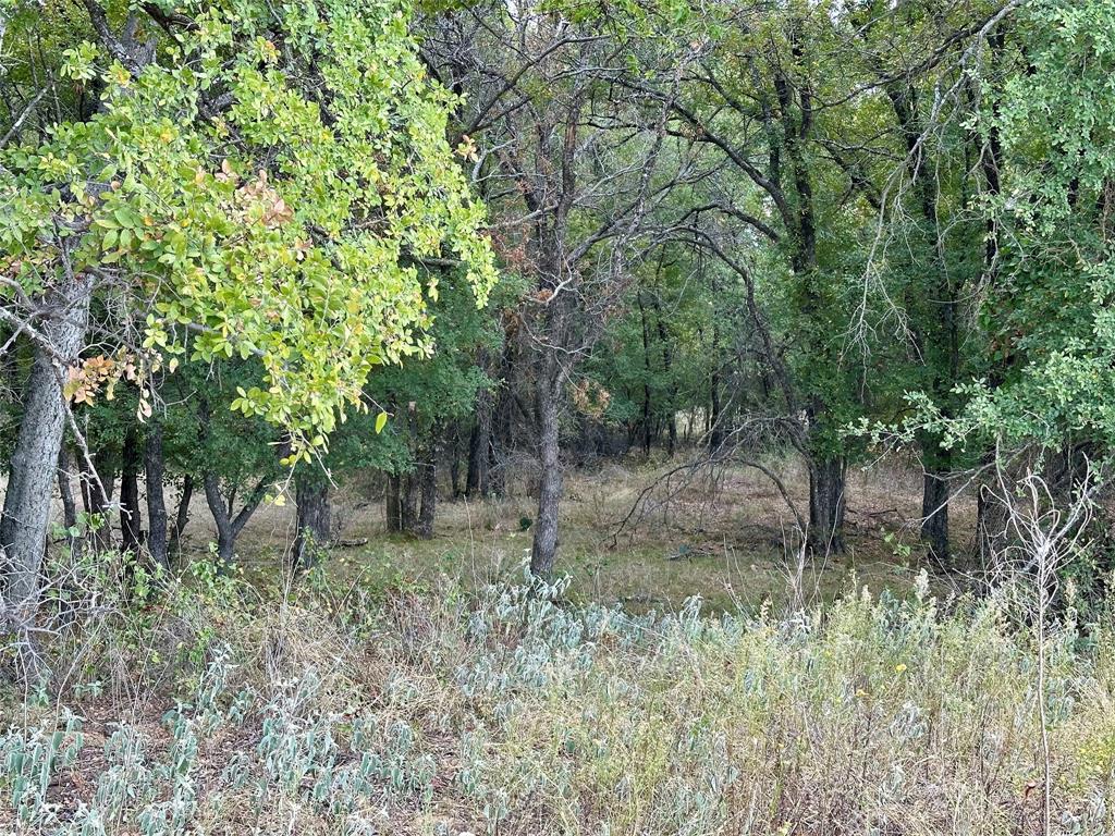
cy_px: 418
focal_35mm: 48
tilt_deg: -4.2
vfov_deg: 30.3
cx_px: 558
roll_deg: -3.5
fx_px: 1546
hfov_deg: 39.7
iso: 64
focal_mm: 6.86
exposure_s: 1/401
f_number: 1.78
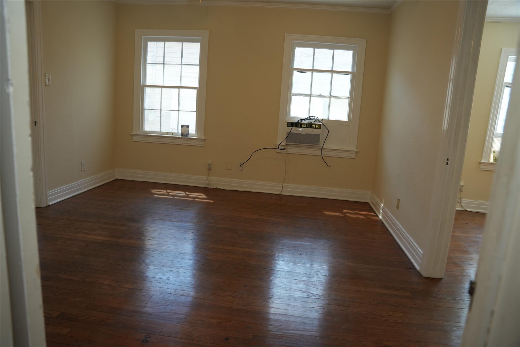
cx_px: 260
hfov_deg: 73.7
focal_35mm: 24
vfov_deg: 53.1
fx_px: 347
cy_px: 174
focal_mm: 24
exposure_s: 1/160
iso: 800
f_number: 4
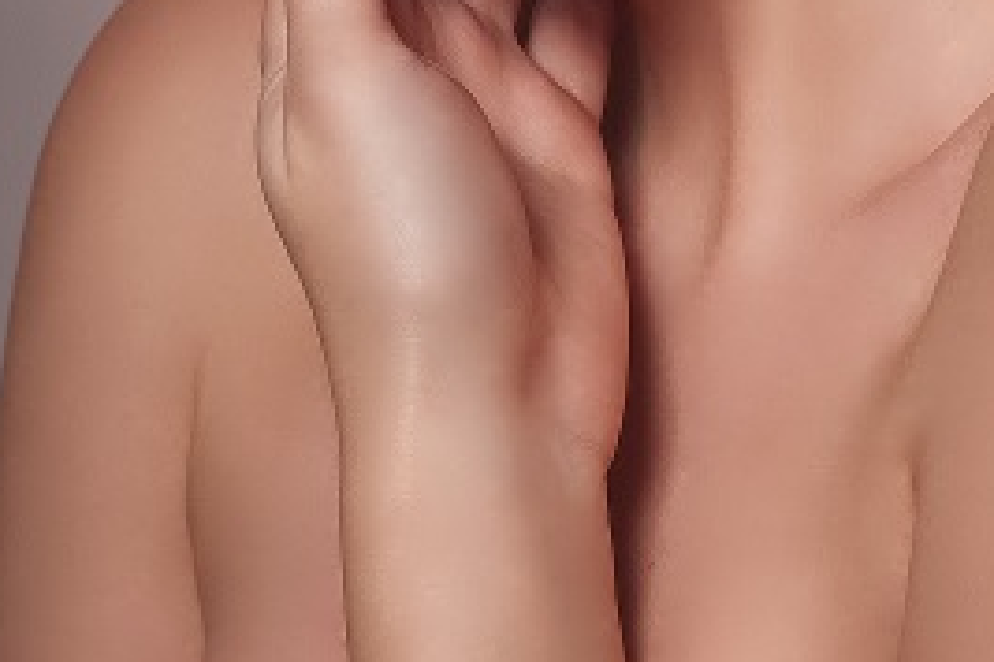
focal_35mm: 277
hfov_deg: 7.4
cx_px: 458
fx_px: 7648
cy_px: -534
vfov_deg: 4.9
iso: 200
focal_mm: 66
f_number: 8
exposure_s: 1/250
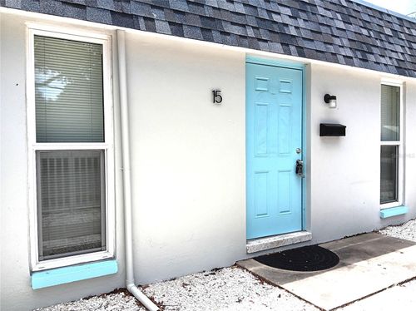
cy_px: 156
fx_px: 312
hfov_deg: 67.4
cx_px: 208
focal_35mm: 26
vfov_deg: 53.0
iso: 20
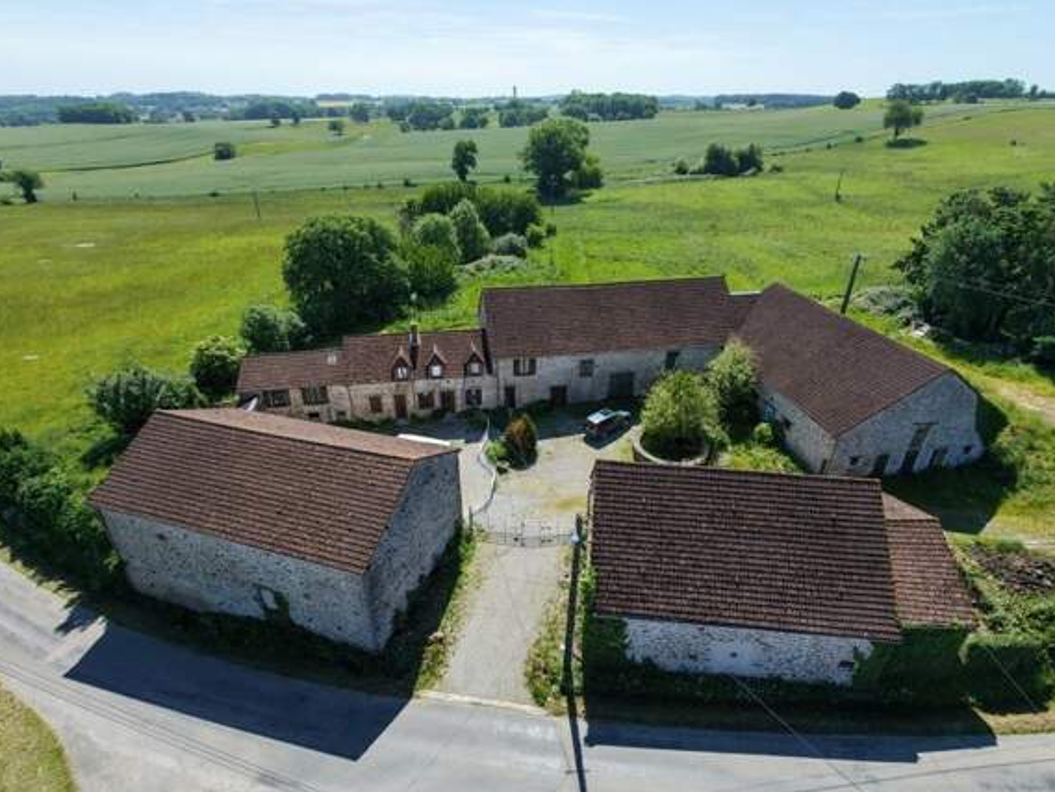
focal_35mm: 18
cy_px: 425
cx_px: 527
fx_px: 549
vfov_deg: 71.5
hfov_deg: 87.7
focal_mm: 3.05
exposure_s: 1/640
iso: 100
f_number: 2.2
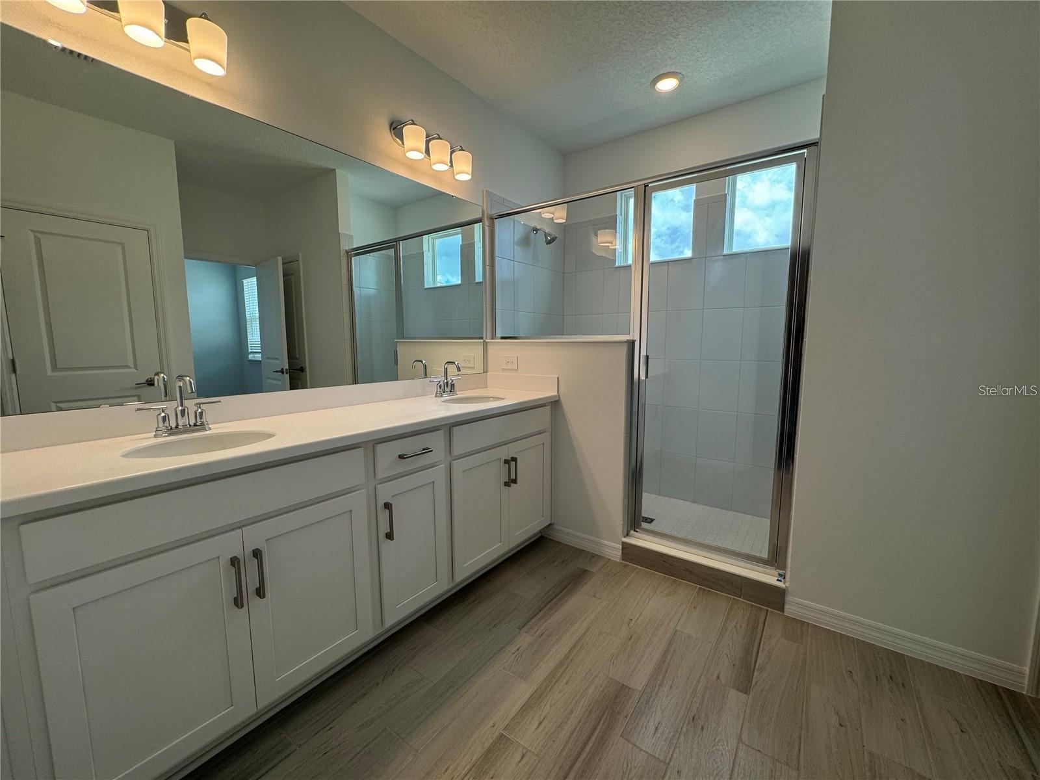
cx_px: 520
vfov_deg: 85.7
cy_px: 390
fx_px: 421
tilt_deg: -6.5
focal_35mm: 14
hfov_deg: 102.1
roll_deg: +0.5
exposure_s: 1/120
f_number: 2.2
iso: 40
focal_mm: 2.22
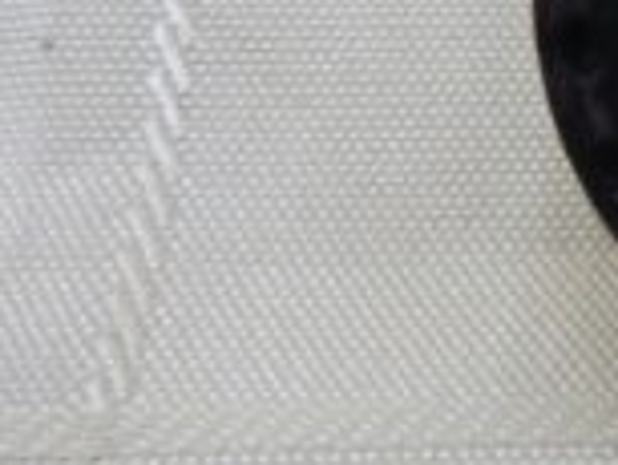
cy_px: 137
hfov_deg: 18.2
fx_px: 1751
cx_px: 872
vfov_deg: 15.1
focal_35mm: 98
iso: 200
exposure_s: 1/30
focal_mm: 4.1
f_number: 3.3
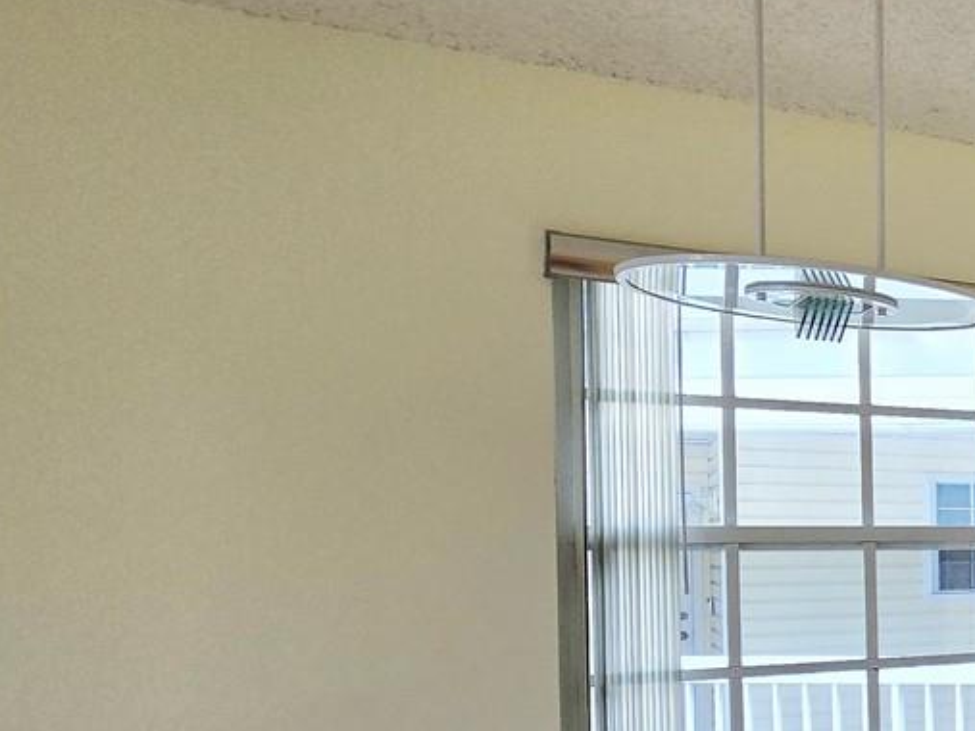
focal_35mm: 41
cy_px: 579
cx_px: 1523
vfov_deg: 34.1
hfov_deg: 27.4
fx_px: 1155
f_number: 2.2
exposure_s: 1/120
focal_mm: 2.2
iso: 64
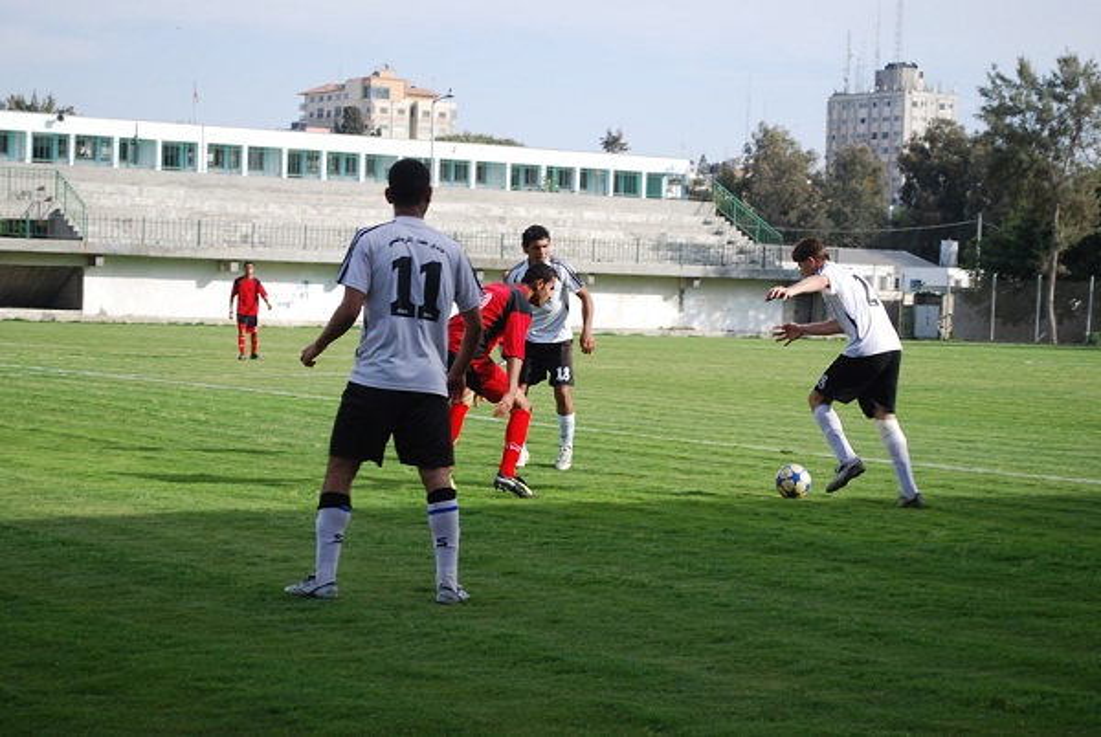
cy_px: 368
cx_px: 550
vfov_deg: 16.6
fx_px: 2527
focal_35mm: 82
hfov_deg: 24.6
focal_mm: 55
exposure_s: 1/200
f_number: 7.1
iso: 100
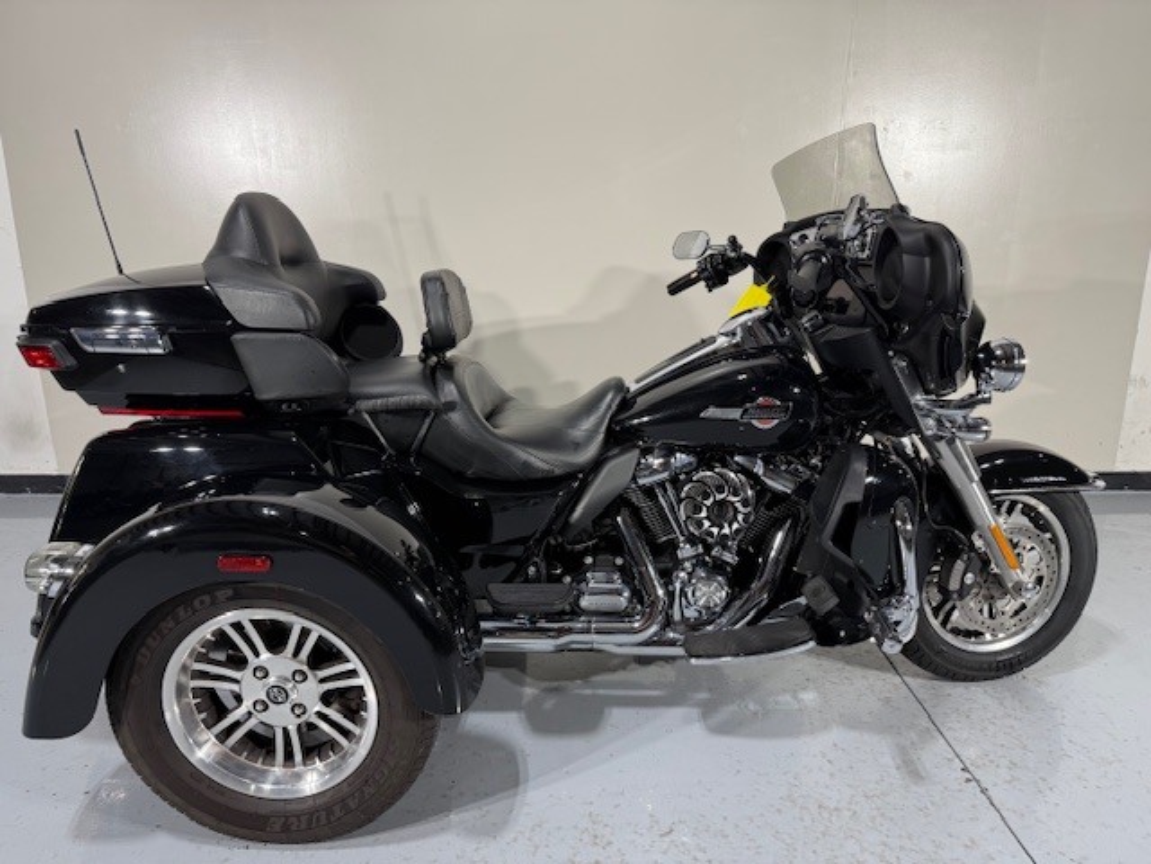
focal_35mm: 24
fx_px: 798
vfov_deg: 56.8
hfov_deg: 71.6
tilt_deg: -14.6
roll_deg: +0.2
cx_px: 576
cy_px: 432
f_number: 1.78
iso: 125
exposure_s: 1/60
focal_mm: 6.76
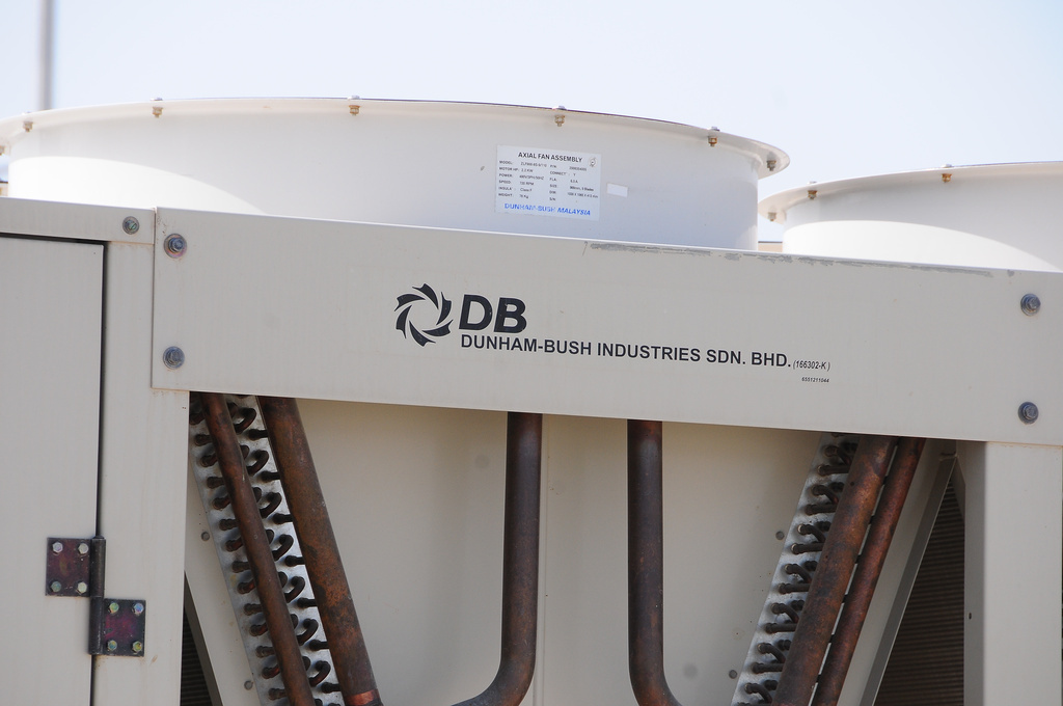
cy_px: 353
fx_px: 8847
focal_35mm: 300
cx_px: 532
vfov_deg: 4.6
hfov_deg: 6.9
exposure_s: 1/400
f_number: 10
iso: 250
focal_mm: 200
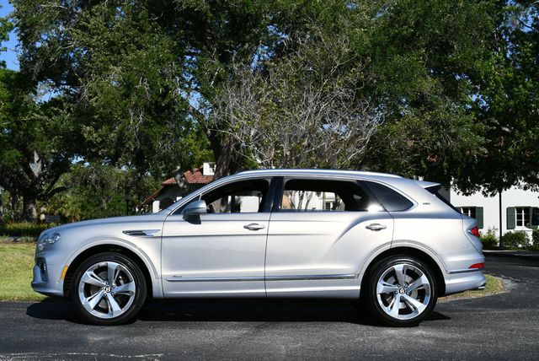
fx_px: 719
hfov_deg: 41.1
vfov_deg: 28.1
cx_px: 270
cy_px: 180
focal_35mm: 48
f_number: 9
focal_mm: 24
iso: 100
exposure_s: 1/320
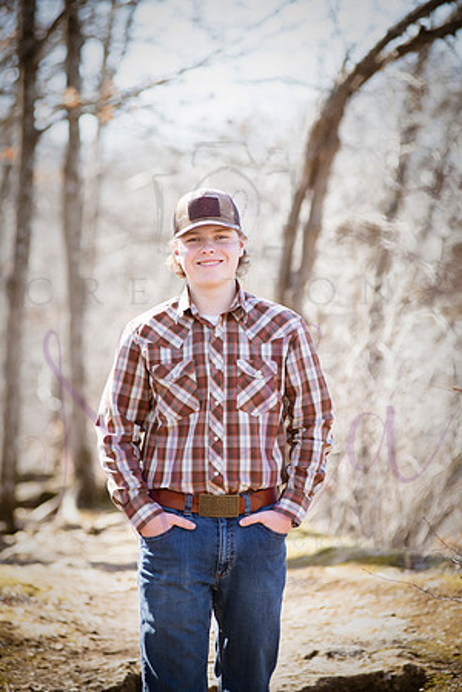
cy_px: 346
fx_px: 2791
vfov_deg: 14.2
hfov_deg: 9.5
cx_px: 231
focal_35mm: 145
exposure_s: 1/1000
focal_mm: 145
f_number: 4
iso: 800
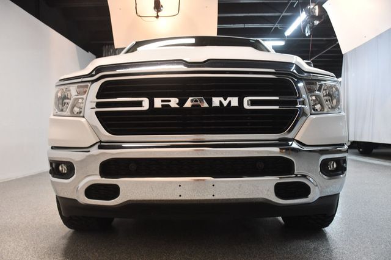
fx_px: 358
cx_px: 196
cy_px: 130
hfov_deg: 57.2
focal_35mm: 33
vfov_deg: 39.9
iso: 1800
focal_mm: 22
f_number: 3.5
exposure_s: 1/125
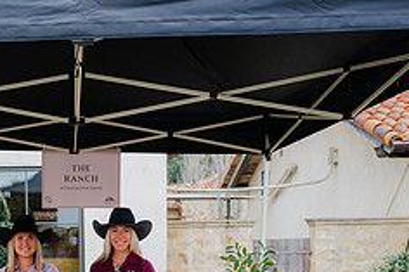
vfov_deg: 21.4
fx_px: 670
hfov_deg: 32.7
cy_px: 320
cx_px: 64
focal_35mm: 59
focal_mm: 24
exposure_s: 1/2500
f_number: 2.8
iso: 720
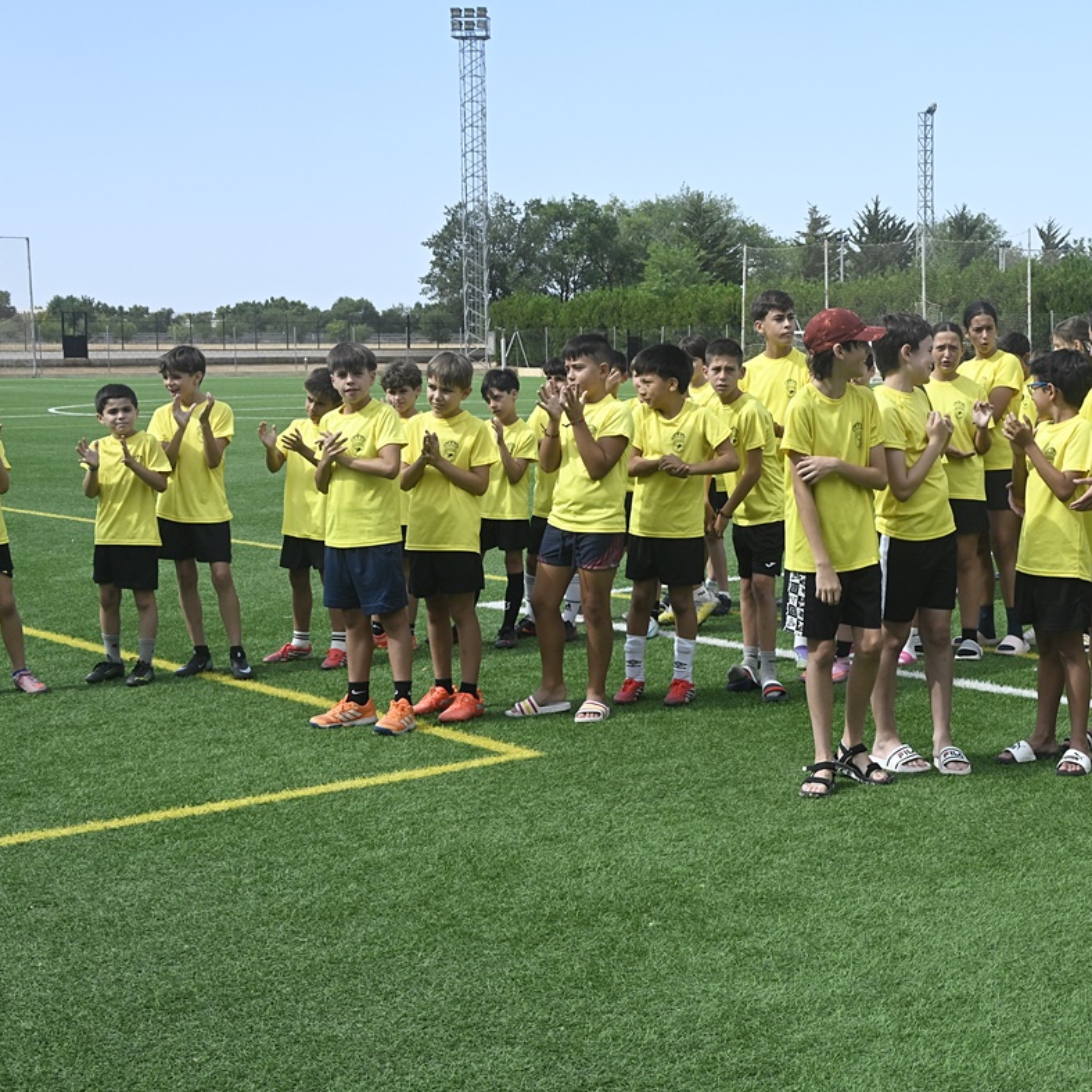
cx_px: 901
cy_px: 563
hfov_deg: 28.8
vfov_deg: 29.6
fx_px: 2070
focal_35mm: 58
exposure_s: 1/500
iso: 640
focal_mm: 35
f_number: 11
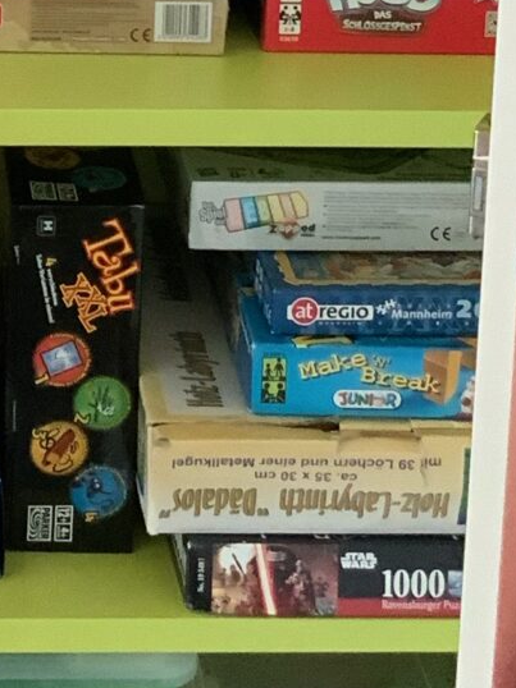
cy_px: -304
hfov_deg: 10.5
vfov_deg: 13.6
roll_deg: +0.4
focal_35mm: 138
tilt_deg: -13.5
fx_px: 2745
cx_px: -132
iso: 320
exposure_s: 1/46
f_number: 1.8
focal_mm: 3
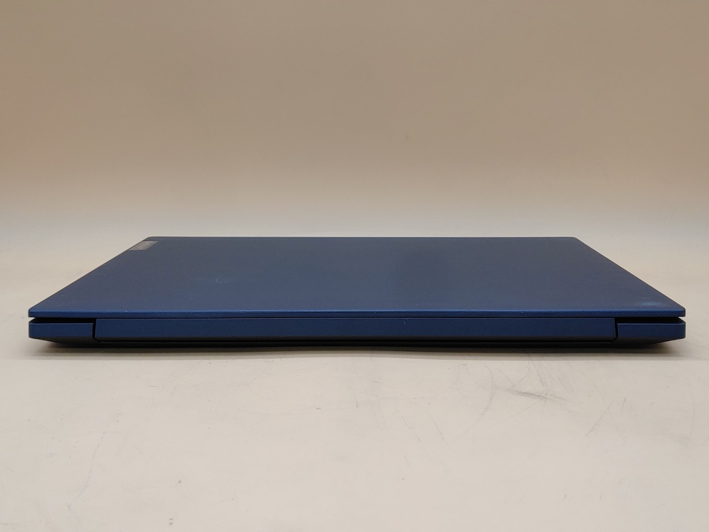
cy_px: 266
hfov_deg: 51.4
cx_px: 354
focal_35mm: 36
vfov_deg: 39.7
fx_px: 737
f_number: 1.8
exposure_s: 1/120
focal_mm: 4.36
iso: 50
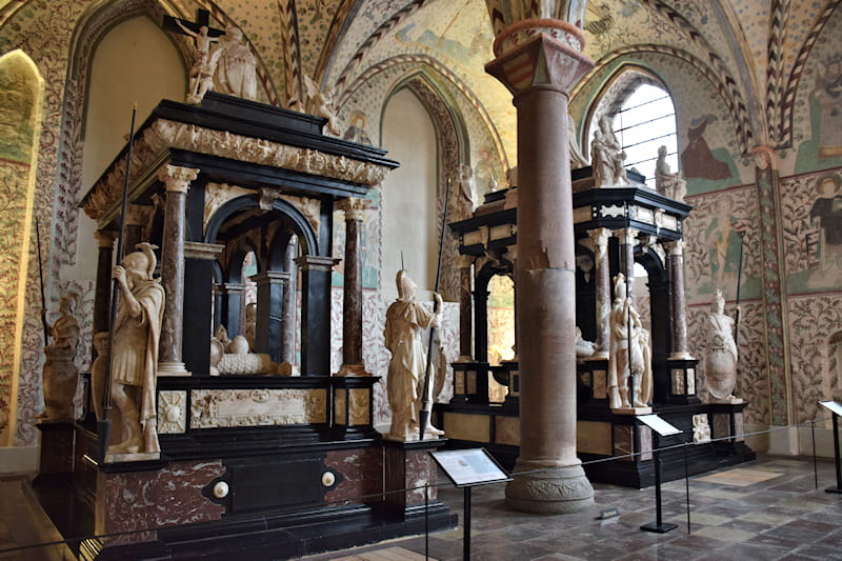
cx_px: 421
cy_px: 280
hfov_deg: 67.4
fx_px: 631
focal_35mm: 27
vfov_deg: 47.9
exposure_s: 1/60
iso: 900
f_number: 3.5
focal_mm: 18
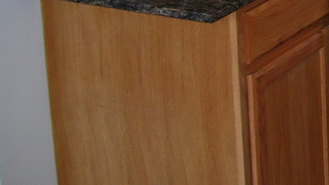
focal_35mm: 117
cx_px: 438
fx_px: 1021
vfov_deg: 9.9
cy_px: -123
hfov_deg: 17.1
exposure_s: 1/60
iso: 80
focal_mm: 6
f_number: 2.7
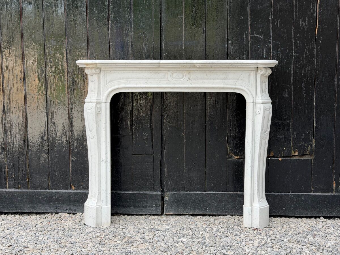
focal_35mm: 48
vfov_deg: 30.3
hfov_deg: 39.7
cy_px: 128
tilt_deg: -6.4
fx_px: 471
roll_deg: -0.7
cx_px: 170
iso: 64
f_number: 1.78
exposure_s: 1/769
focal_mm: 6.76
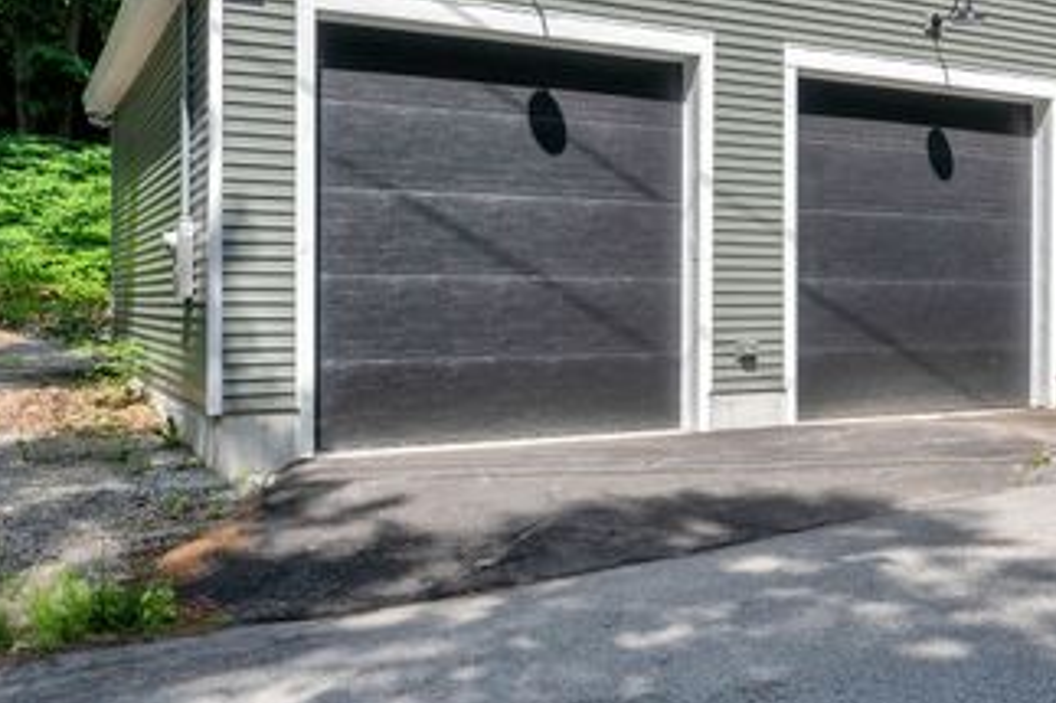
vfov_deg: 33.1
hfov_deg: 48.7
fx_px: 1143
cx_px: 706
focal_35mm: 39
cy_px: 128
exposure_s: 1/1250
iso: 800
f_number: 8
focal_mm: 21
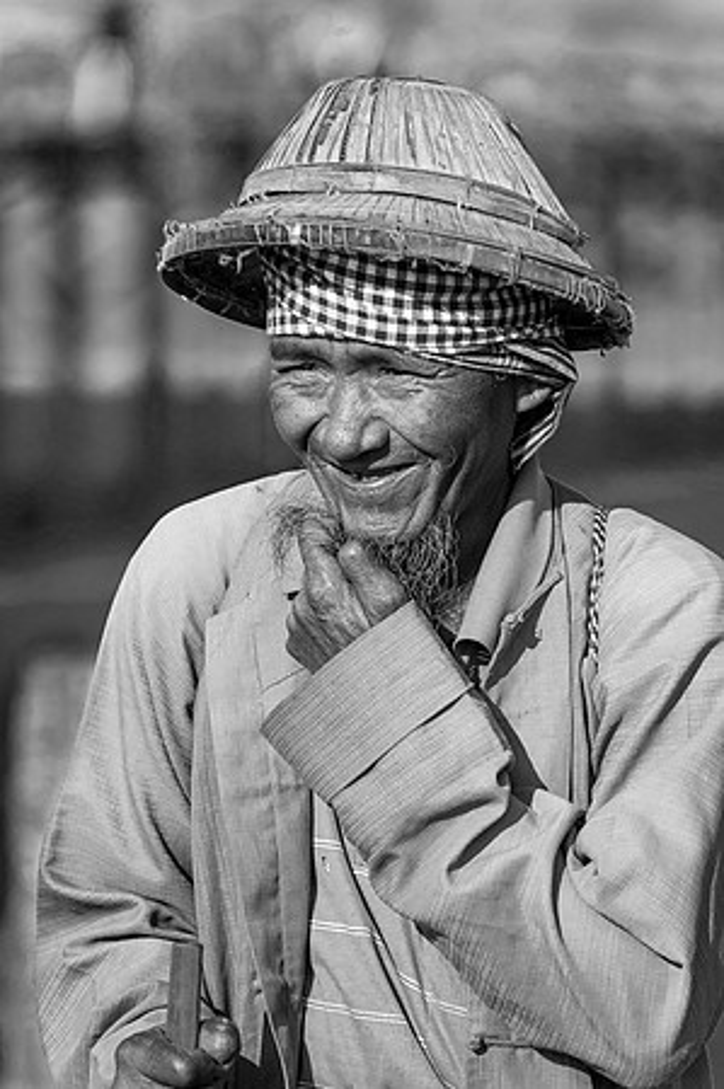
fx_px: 6349
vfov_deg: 9.8
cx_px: 362
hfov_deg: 6.5
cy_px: 544
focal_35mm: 210
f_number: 5.6
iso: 800
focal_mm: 210
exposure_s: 1/5000
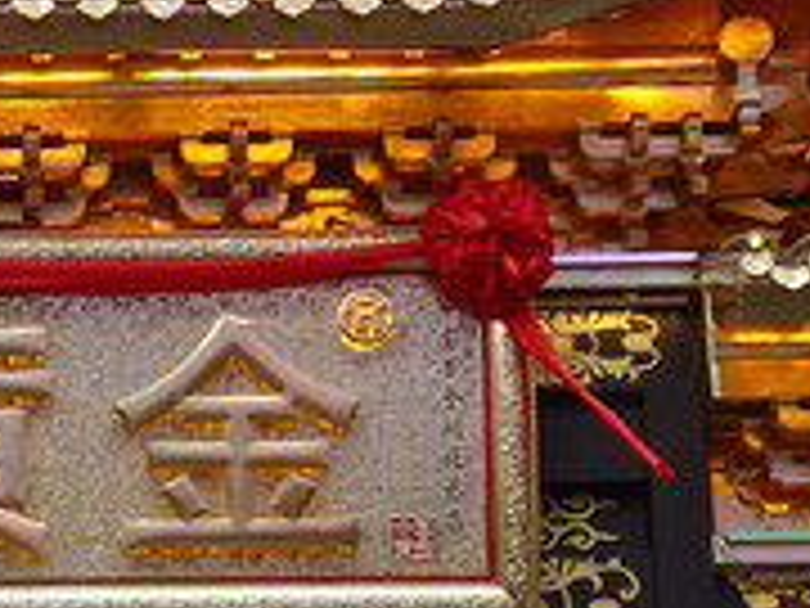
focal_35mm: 213
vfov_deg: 6.9
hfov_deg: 9.2
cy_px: 712
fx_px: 4984
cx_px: -216
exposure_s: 1/160
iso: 80
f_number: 4.5
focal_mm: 9.55
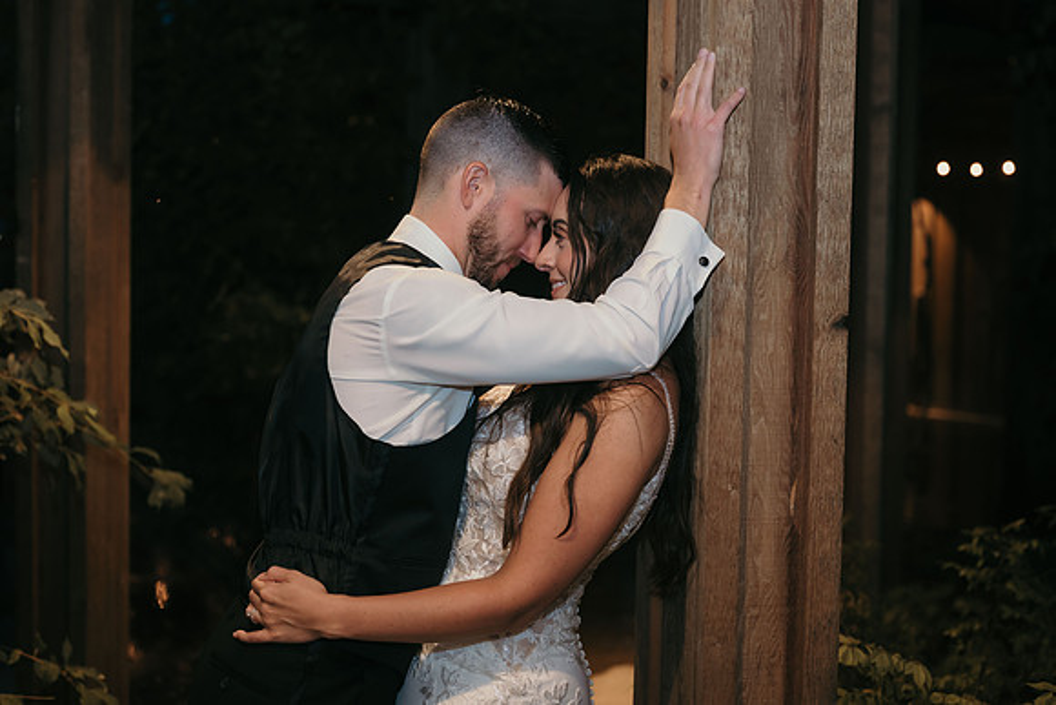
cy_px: 352
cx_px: 528
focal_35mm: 50
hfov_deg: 39.6
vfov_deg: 27.0
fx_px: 1467
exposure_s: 1/100
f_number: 2.8
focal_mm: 50
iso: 800
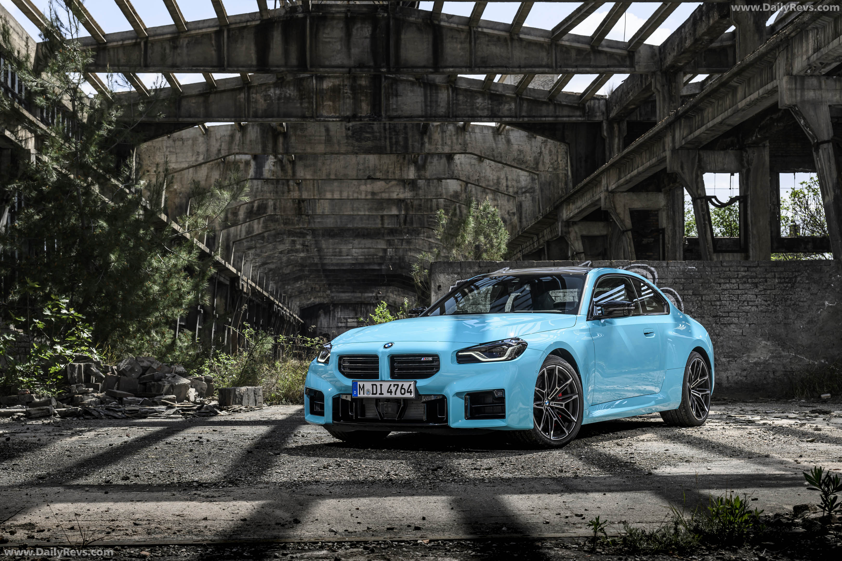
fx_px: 1193
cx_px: 421
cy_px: 280
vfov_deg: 26.5
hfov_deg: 38.9
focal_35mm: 51
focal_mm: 51
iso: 50
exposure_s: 1/125
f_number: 8
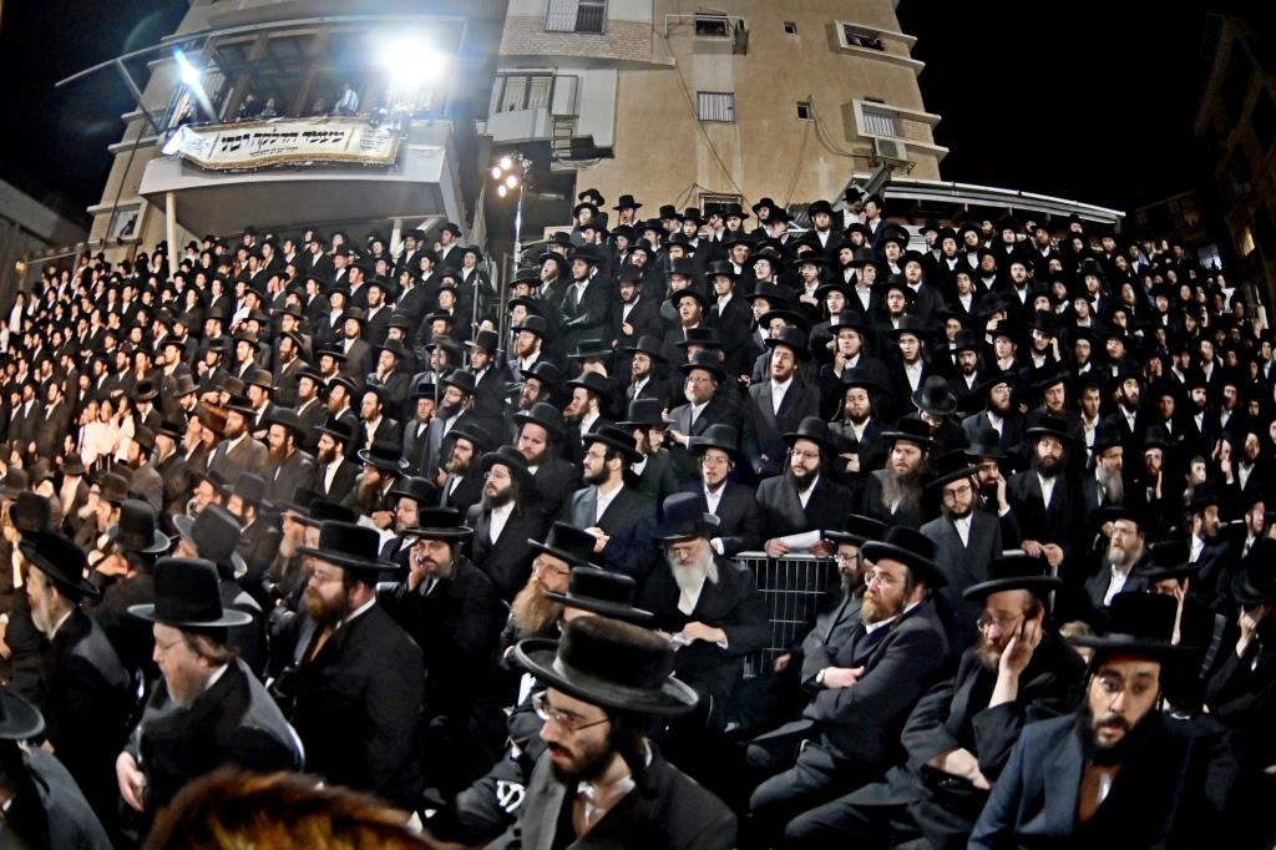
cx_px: 638
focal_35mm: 15
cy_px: 425
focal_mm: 10.5
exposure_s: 1/400
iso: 1000
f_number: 2.8
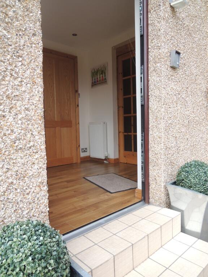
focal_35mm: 24
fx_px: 192
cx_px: 104
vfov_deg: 71.6
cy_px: 138
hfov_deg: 56.8
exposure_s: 1/160
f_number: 2.8
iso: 100
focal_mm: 4.3
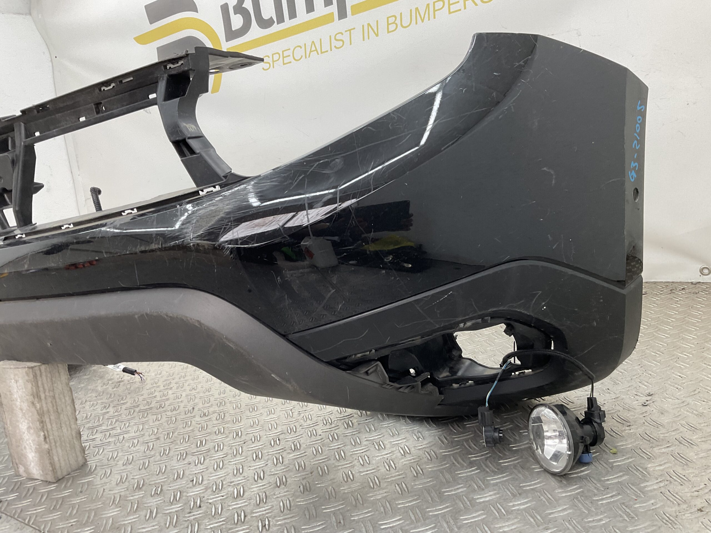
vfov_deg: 48.2
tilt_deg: -14.8
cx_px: 356
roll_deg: +9.7
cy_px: 266
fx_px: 596
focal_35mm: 29
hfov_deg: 61.7
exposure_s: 1/120
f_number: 1.8
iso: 40
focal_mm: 3
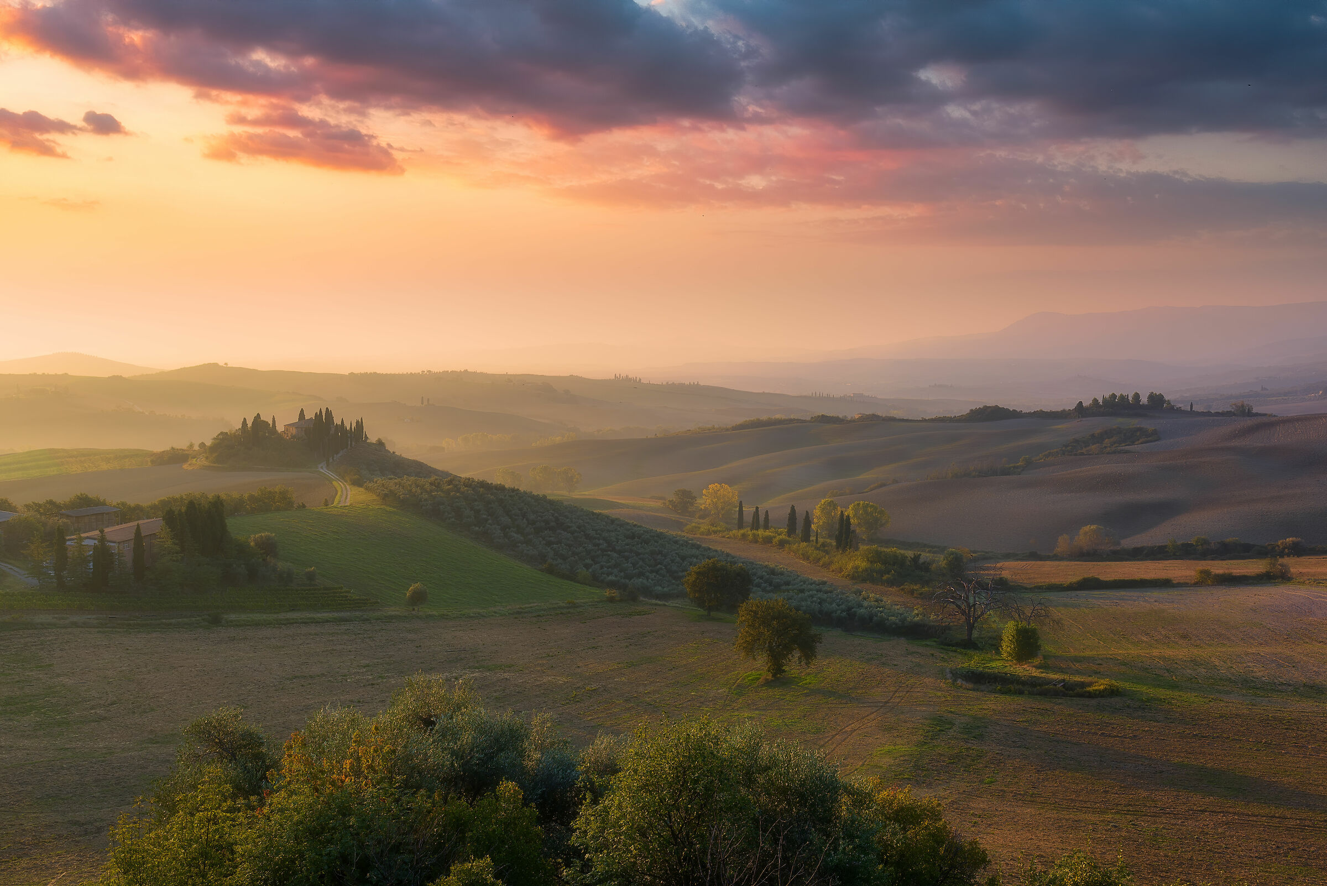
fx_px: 1254
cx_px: 664
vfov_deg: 38.9
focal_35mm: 34
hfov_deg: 55.8
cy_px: 443
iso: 64
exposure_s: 1/20
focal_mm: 34
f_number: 14
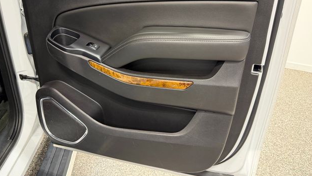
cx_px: 155
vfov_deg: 42.5
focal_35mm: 27
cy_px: 62
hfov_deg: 69.9
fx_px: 223
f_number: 1.78
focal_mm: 6.76
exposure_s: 1/60
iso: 200
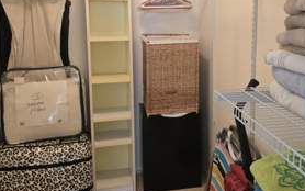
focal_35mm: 42
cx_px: 205
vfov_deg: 30.4
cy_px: 70
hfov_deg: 46.4
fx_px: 349
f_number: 1.7
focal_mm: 6.3
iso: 800
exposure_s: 1/120
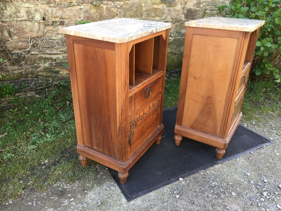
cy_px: 106
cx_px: 140
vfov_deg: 48.2
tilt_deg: -25.5
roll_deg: -1.5
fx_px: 235
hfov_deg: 61.7
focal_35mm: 29
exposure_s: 1/100
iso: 40
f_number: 2.2
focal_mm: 4.15
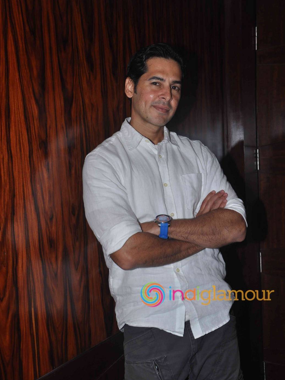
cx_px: 142
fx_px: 582
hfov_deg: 27.5
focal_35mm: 53
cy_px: 213
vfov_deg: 36.1
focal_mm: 32
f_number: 9
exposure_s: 1/250
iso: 320
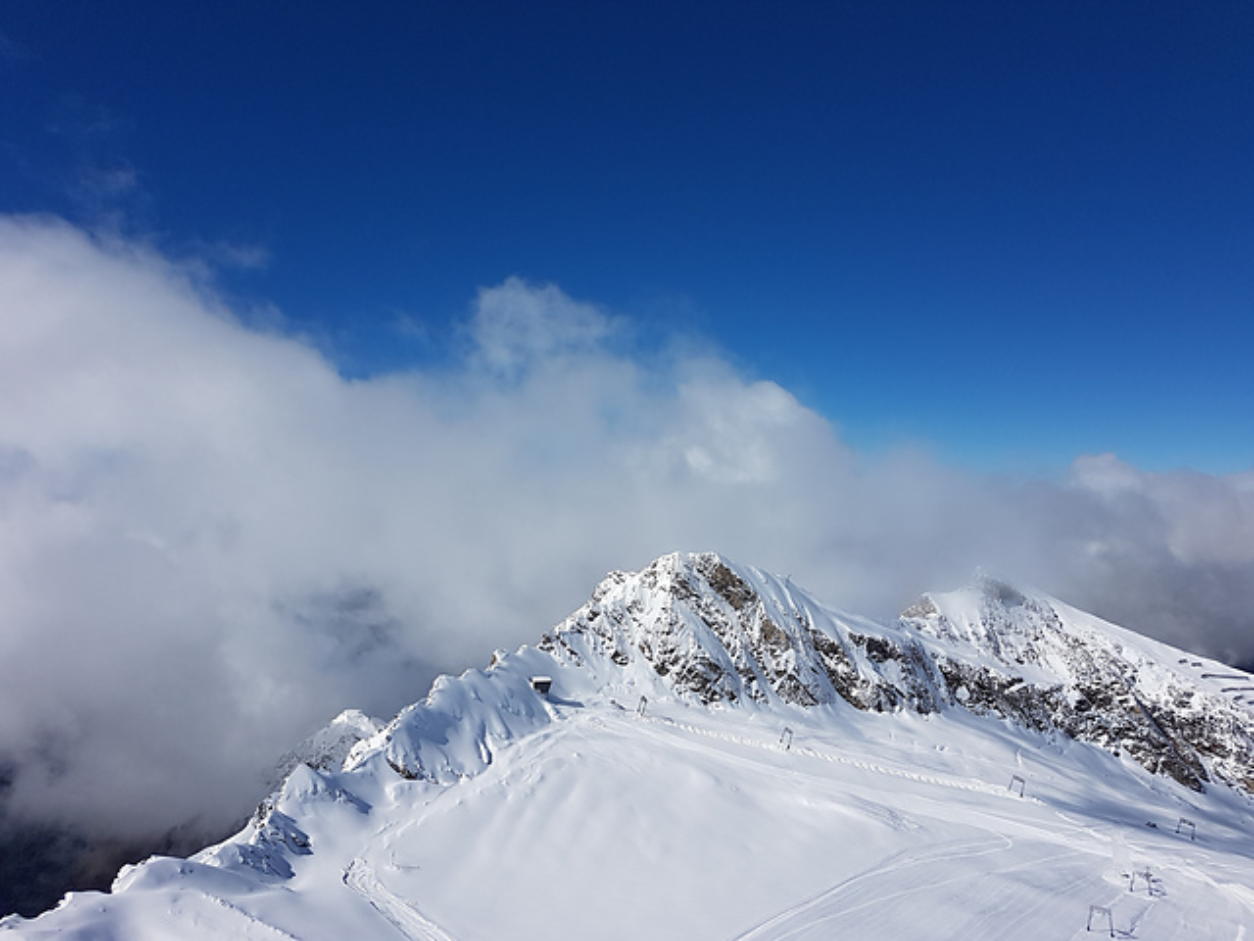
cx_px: 627
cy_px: 470
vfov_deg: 53.1
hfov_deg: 67.3
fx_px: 942
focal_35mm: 26
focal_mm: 4.2
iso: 40
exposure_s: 1/6640
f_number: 1.7
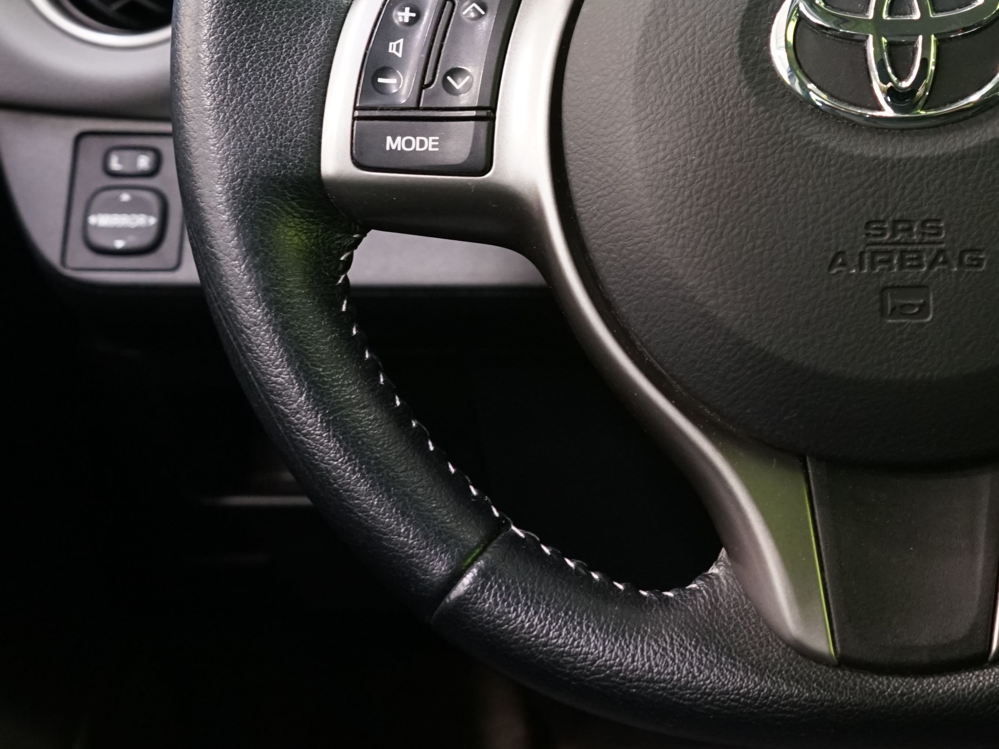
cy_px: 72
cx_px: 896
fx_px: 1789
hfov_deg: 29.9
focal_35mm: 62
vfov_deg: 23.0
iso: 2000
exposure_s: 1/20
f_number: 5
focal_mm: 29
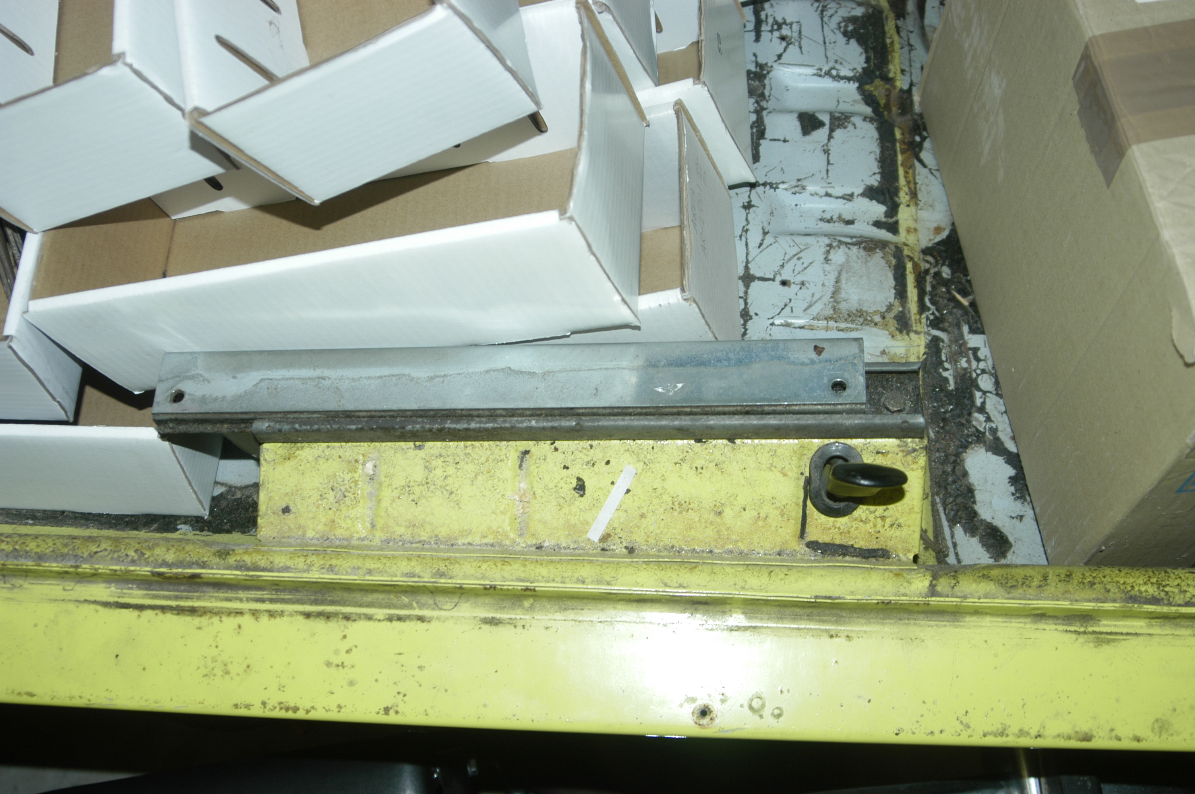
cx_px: 598
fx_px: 1393
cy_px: 397
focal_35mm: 42
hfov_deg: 46.4
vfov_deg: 31.8
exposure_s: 1/60
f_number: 3.8
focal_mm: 28
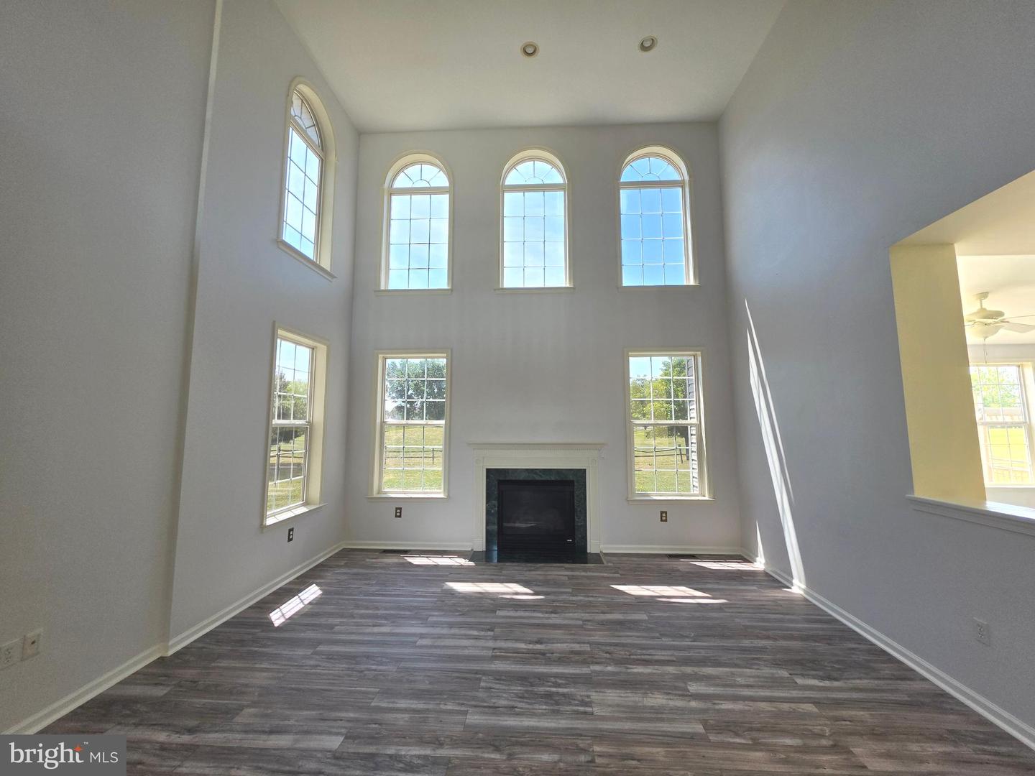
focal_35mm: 13
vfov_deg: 89.9
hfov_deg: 106.2
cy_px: 388
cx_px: 518
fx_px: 389
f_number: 1.9
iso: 50
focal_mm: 2.2
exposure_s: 1/120
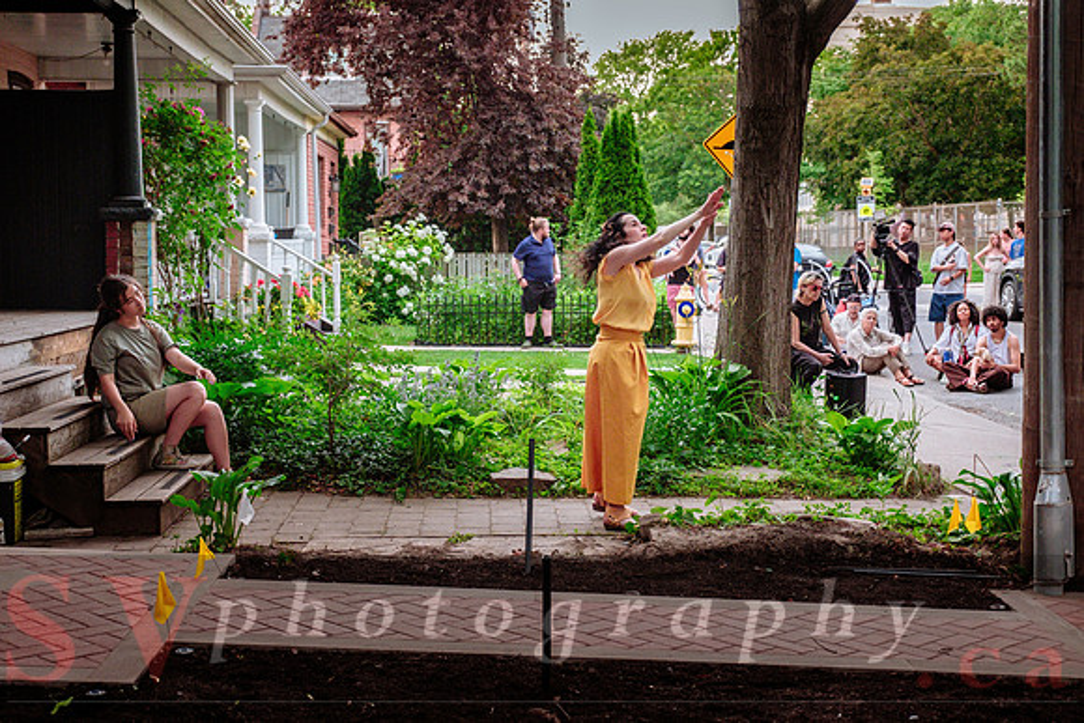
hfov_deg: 41.1
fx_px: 1446
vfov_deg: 28.1
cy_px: 362
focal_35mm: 48
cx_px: 542
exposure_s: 1/250
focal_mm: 32.1
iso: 1600
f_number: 2.8
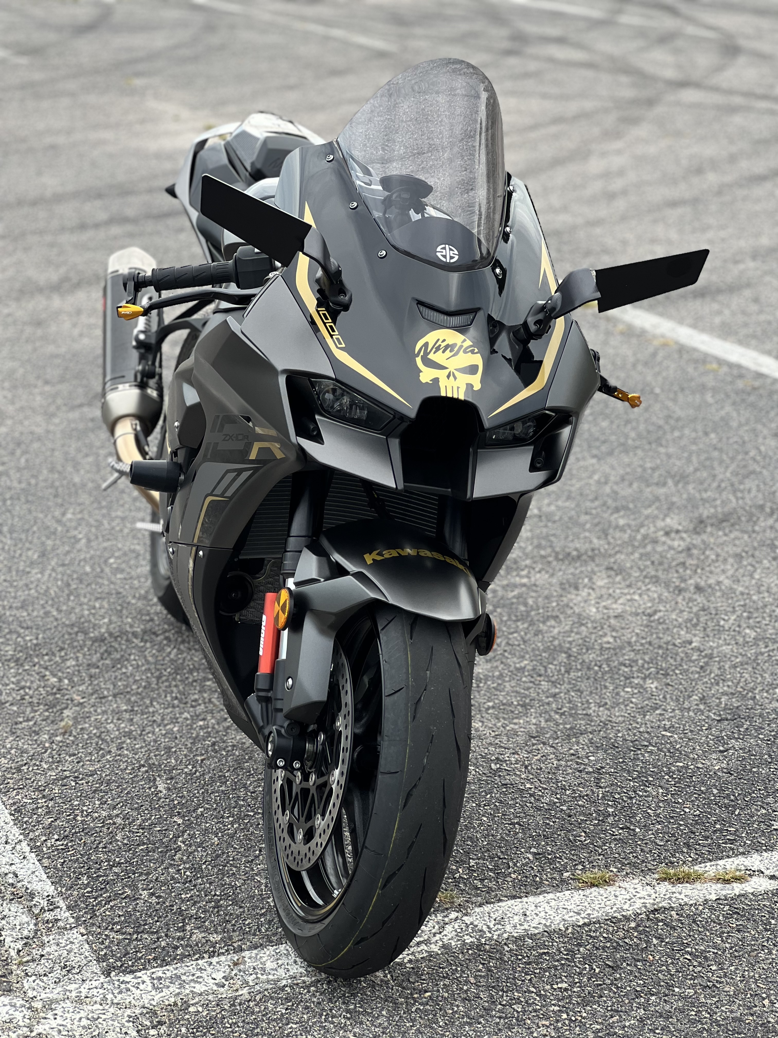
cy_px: 519
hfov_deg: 19.1
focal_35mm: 77
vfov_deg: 25.3
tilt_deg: -16.5
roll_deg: +2.1
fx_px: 2307
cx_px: 389
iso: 32
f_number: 2.8
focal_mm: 9
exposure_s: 1/121
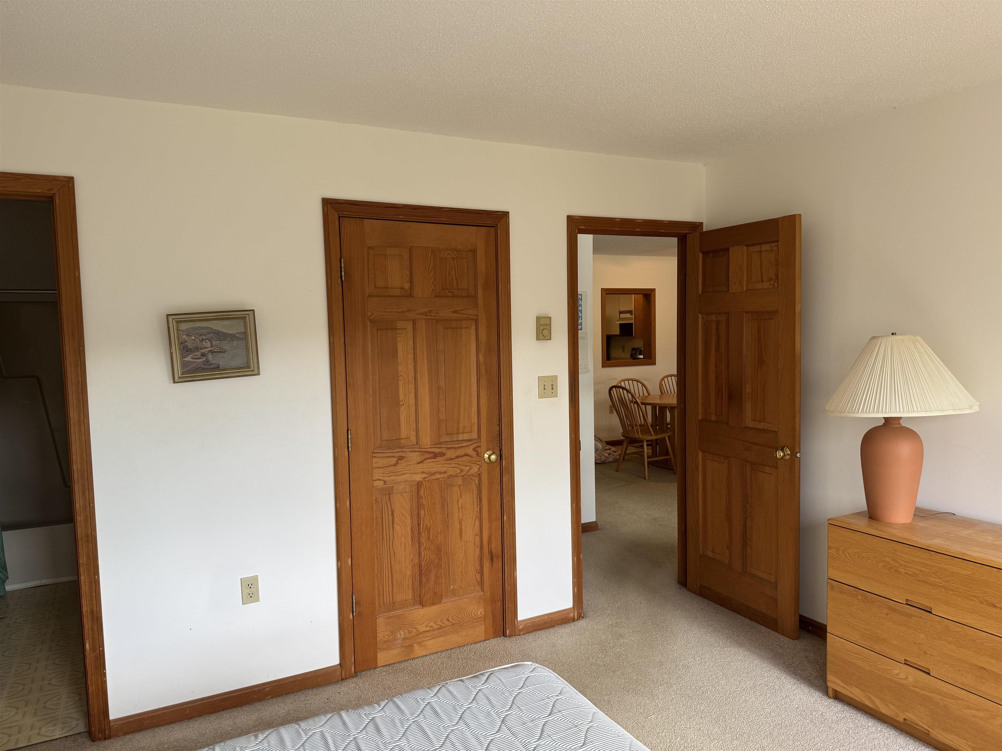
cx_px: 501
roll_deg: +0.7
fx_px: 695
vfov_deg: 56.8
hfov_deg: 71.6
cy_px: 376
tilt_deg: -4.7
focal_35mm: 24
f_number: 1.78
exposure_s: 1/121
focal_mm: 6.76
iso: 80
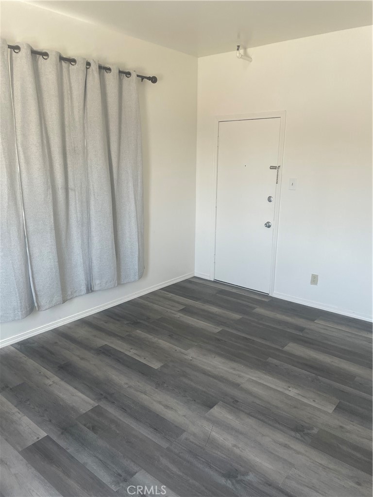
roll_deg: -0.4
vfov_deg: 67.3
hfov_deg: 53.1
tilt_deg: -10.9
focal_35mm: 26
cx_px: 186
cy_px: 248
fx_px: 374
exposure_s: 1/121
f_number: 1.6
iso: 100
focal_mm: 4.2
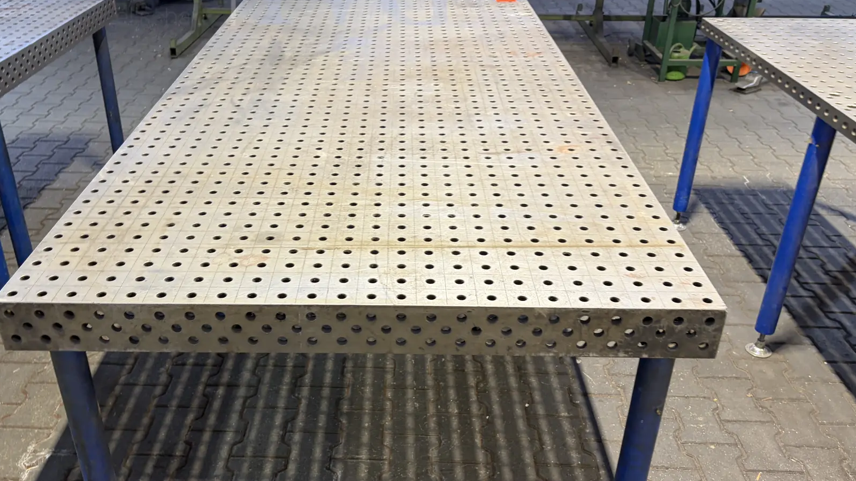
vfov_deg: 34.6
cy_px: 254
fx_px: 772
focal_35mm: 34
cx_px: 377
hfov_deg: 57.9
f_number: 1.6
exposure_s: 1/50
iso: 100
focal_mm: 5.96
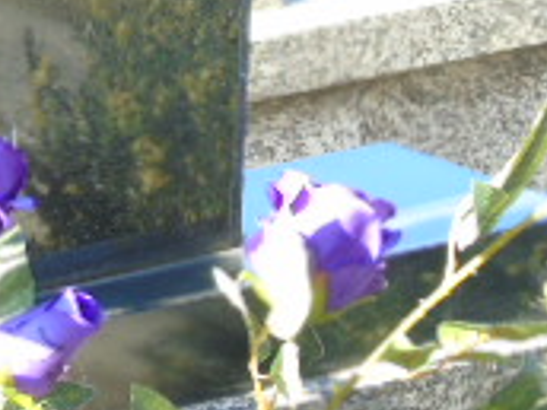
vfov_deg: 4.2
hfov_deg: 5.6
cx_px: -417
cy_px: -296
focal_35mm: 349
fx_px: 5515
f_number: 4.3
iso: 80
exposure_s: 1/50
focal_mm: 17
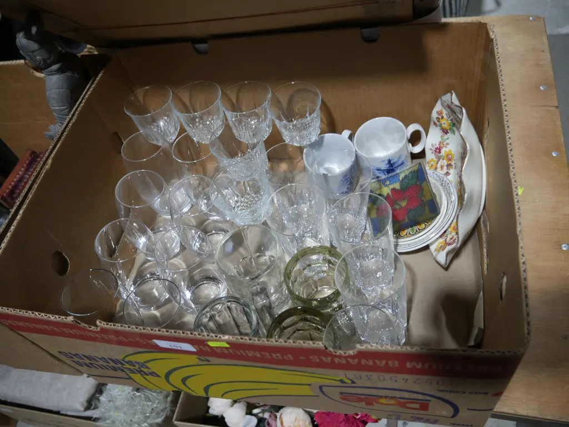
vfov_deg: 49.7
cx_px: 284
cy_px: 214
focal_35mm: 28
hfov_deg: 63.4
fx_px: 460
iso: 200
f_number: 3.5
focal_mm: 14
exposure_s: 1/80
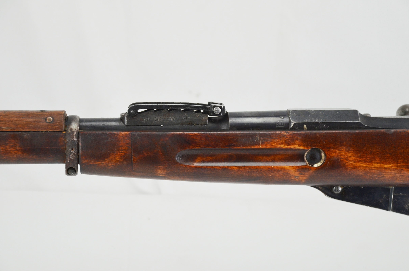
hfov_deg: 22.9
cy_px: 138
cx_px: 205
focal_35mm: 89
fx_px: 1009
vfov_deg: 15.3
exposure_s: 1/250
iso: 720
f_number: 5
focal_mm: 58
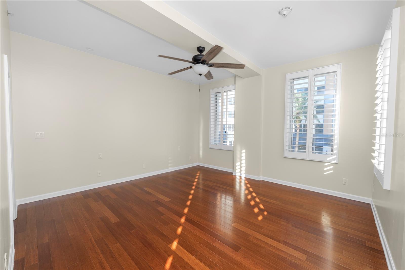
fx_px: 157
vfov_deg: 81.2
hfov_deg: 104.3
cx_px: 202
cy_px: 135
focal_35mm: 14
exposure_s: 1/60
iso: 250
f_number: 7.1
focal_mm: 14
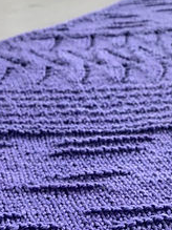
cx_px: 53
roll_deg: -1.7
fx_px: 504
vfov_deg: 23.2
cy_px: 288
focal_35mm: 76
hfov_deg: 19.3
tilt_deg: -40.4
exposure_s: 1/91
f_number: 1.8
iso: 100
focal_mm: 4.25
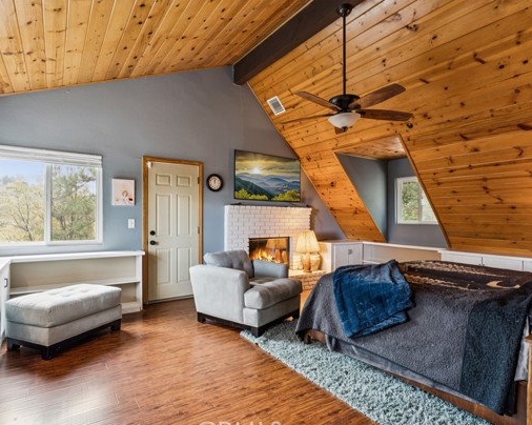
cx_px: 265
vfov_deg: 70.1
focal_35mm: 19
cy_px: 222
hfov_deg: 82.6
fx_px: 303
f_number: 13
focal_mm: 16.2
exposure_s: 2
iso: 100
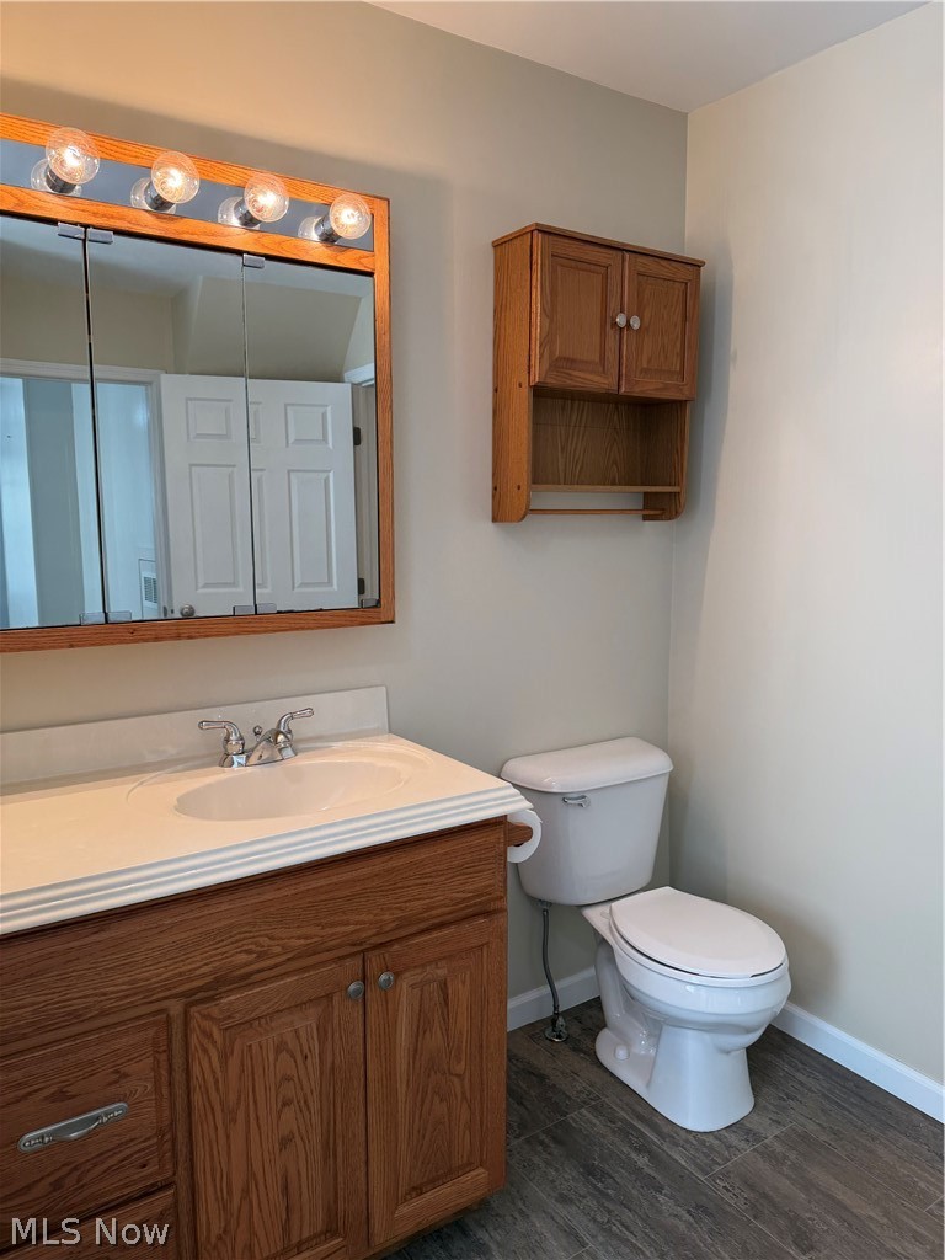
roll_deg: -1.9
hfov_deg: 56.8
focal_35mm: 24
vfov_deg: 71.6
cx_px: 472
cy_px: 630
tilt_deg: -7.1
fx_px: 874
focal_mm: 6.76
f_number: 1.78
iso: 125
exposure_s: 1/120
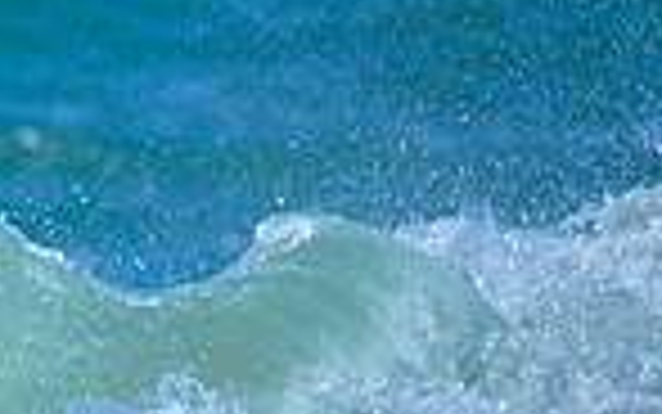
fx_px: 79720
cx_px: -690
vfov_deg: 0.3
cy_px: 357
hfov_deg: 0.5
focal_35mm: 4417
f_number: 6.3
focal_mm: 800
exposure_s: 1/2000
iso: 320
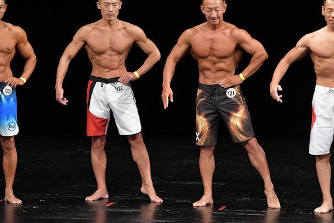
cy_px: 103
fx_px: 3024
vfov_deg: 4.2
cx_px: 134
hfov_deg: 6.3
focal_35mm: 326
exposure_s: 1/400
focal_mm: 170
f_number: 5.6
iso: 3200
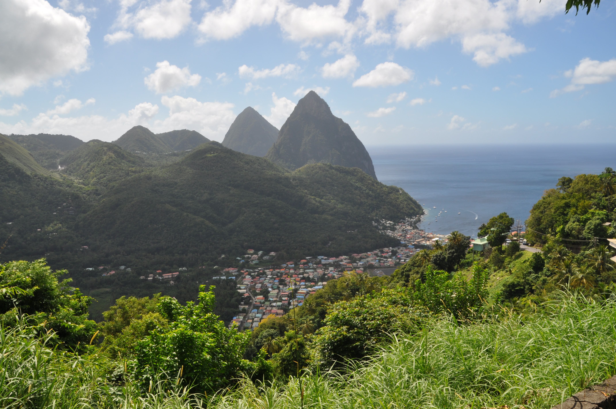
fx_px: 513
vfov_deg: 43.5
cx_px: 308
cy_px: 204
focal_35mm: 30
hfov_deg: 62.0
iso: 200
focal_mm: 20
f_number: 14
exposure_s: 1/200
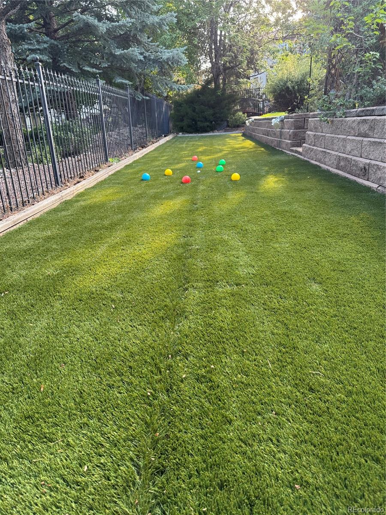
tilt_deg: -19.7
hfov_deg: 56.8
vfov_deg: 71.6
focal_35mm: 24
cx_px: 193
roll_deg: +2.5
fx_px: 357
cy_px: 258
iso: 100
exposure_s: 1/121
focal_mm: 6.76
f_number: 1.78
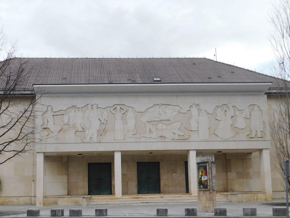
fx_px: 352
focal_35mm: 42
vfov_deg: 34.0
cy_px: 146
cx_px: 111
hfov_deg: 44.5
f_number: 3.1
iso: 125
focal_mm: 4.5
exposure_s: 1/800
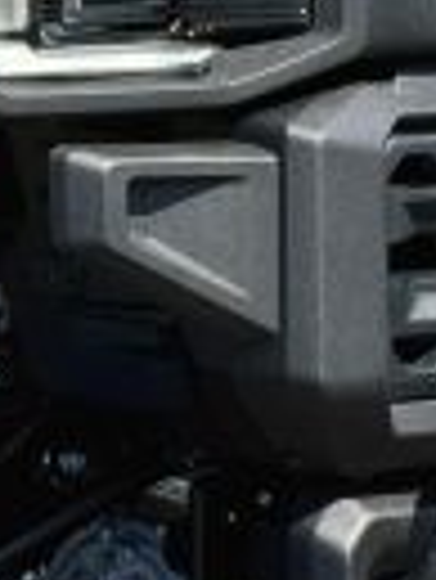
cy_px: 121
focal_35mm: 297
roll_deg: +0.3
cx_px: -274
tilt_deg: -4.6
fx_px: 4980
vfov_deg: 6.7
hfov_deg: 5.0
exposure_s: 1/1678
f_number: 1.78
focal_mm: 6.76
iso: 100
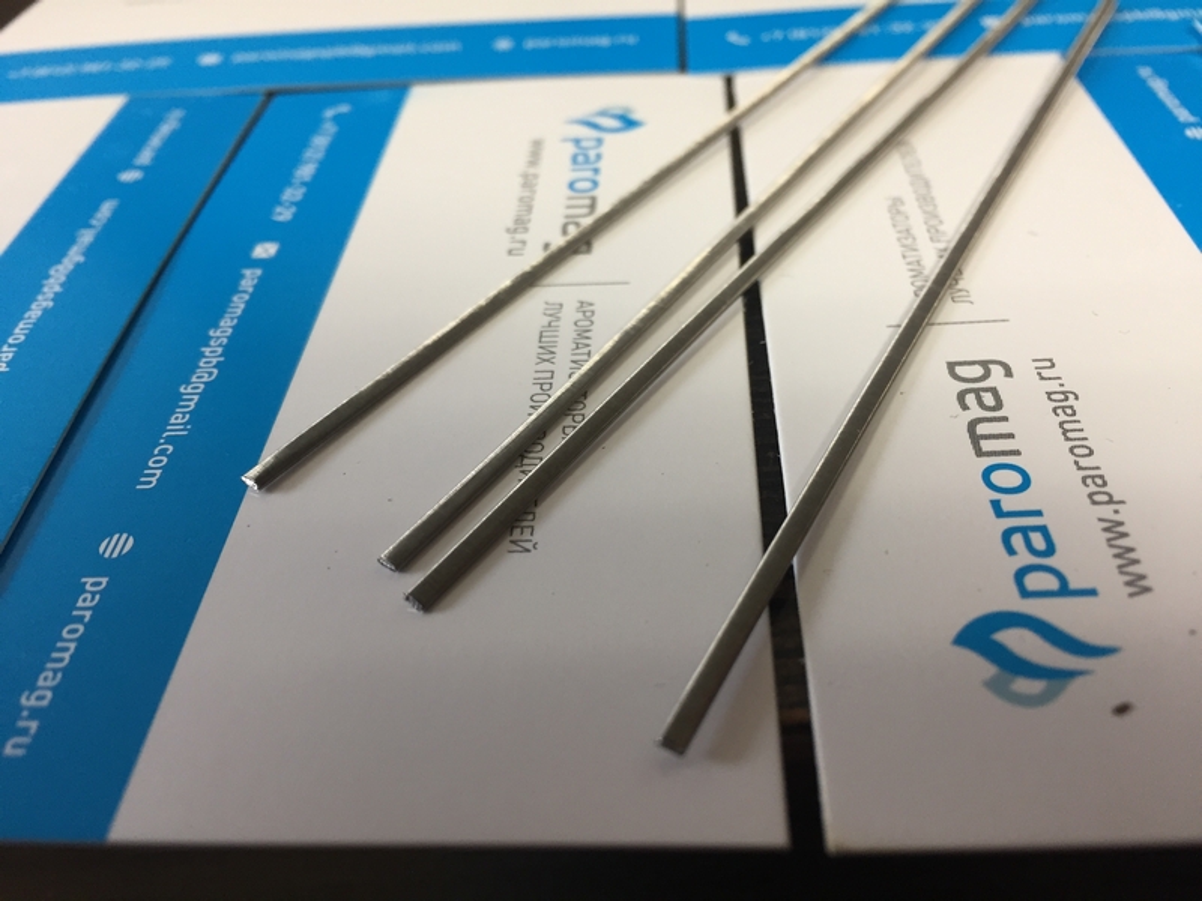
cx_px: 601
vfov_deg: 48.2
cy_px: 450
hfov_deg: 61.7
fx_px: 1007
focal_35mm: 29
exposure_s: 1/33
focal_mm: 4.15
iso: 50
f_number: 2.2
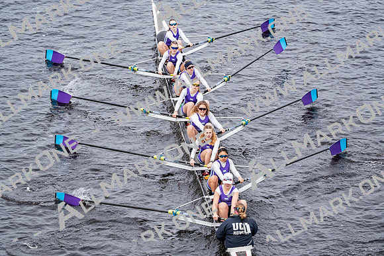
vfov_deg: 6.9
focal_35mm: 200
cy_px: 128
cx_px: 192
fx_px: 2134
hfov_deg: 10.3
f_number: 2.8
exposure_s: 1/2000
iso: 320
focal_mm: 200
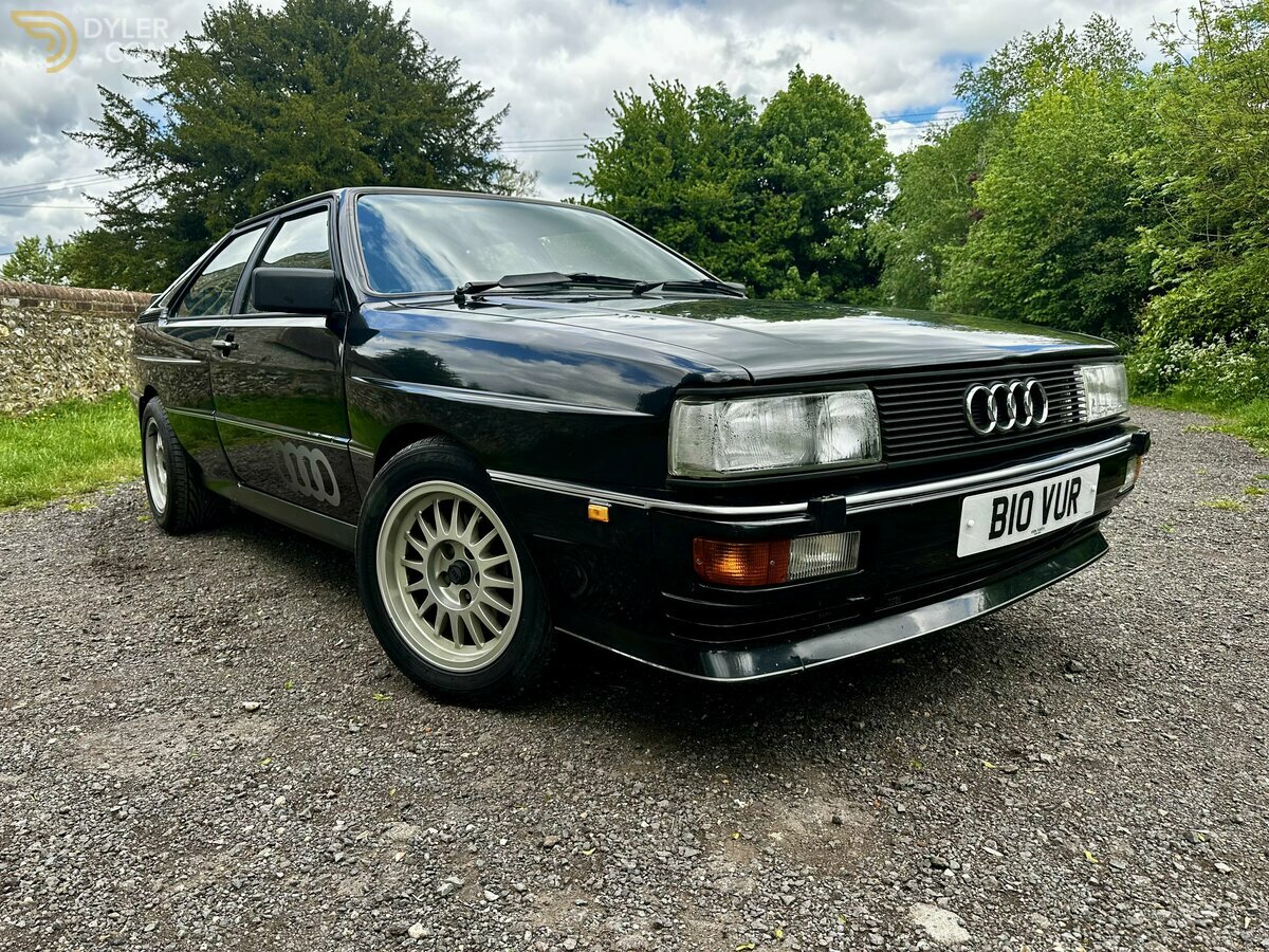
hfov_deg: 71.6
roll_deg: -1.6
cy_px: 476
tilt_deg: -8.7
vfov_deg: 56.8
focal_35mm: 24
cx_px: 634
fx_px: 880
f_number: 1.78
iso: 80
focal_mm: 6.86
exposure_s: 1/989
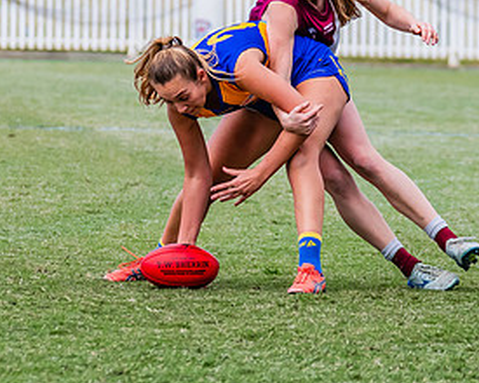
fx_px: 9938
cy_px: 82
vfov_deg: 2.2
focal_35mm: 701
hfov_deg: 2.8
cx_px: 299
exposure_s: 1/1600
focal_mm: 250
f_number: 8
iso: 800
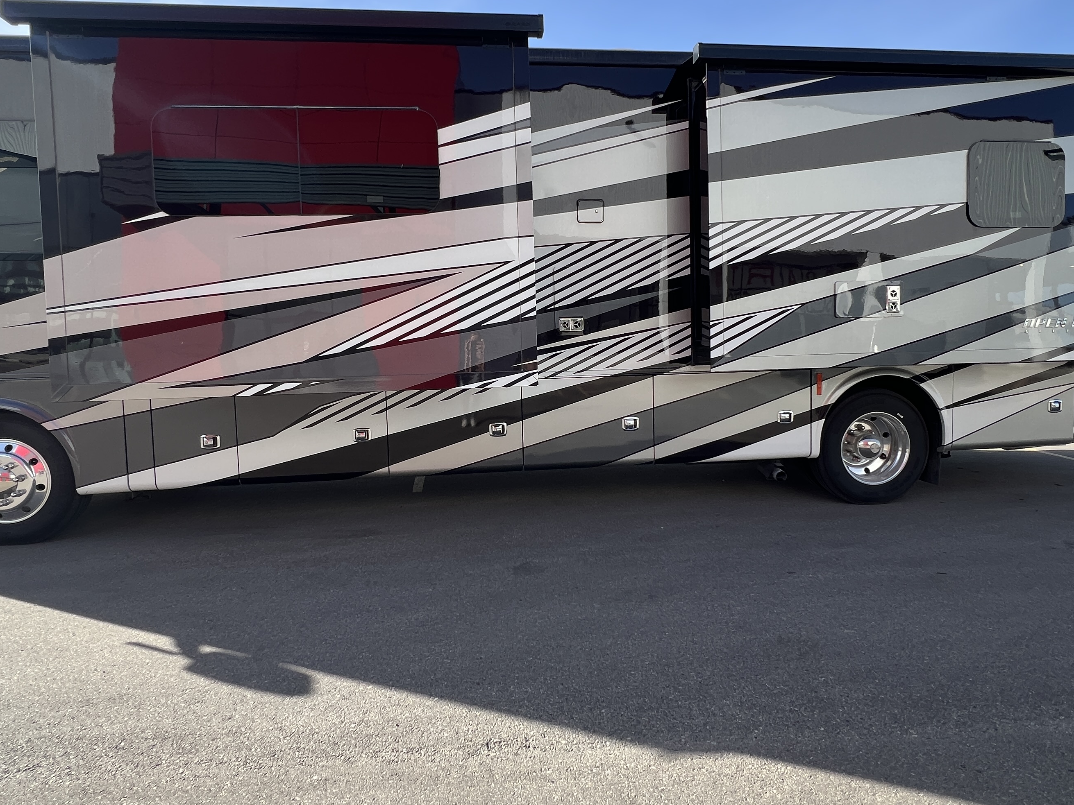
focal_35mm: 20
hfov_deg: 81.7
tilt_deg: -4.3
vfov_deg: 65.9
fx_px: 621
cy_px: 368
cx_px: 552
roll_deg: -0.2
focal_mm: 1.57
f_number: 1.8
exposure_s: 1/356
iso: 32
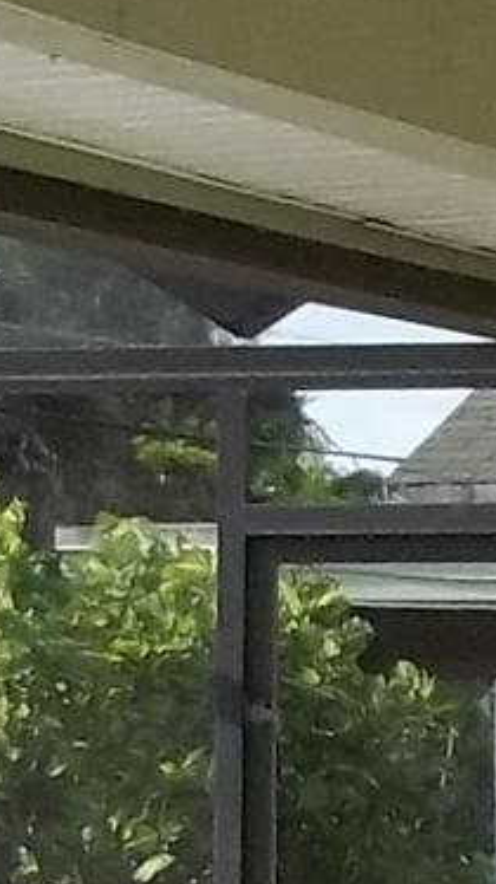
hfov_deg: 4.3
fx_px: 6556
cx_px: 298
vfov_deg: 7.5
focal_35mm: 280
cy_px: 1603
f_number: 2.9
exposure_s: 1/500
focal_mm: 5.7
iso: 80
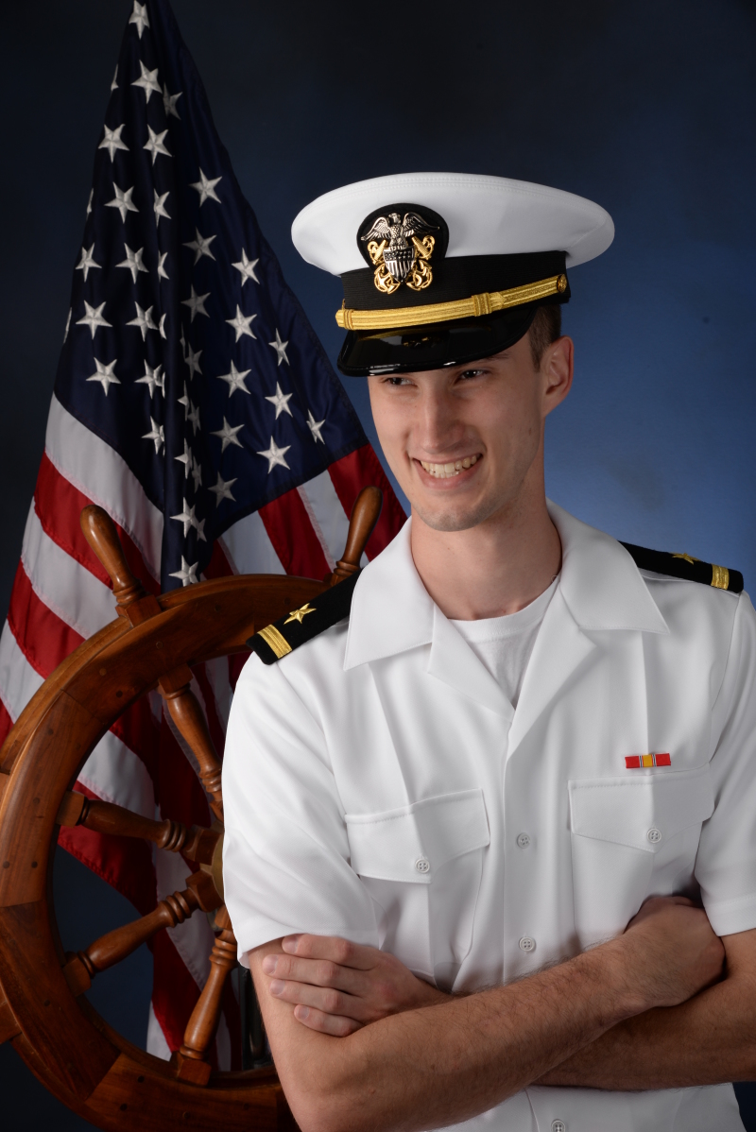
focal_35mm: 70
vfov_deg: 28.8
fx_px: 2202
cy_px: 566
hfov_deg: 19.5
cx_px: 378
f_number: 11
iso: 200
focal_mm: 70
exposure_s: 1/200
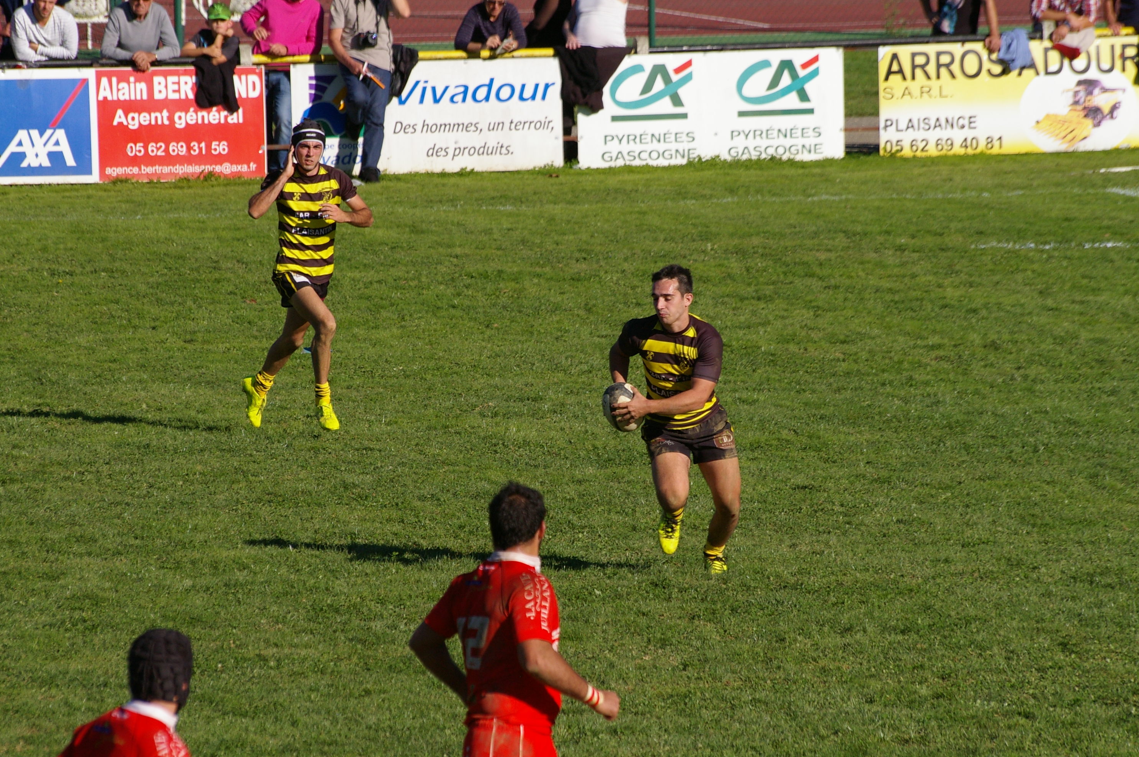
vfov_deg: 3.8
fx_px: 11506
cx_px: 564
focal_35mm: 364
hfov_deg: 5.7
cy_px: 378
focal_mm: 240
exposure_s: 1/1000
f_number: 8
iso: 400
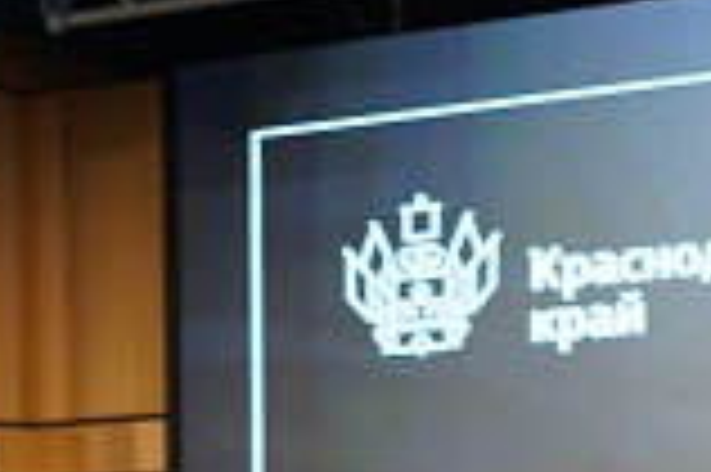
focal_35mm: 200
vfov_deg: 6.4
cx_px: 86
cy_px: 1295
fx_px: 3946
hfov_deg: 10.2
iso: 400
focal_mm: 35
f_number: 1.4
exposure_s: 1/200
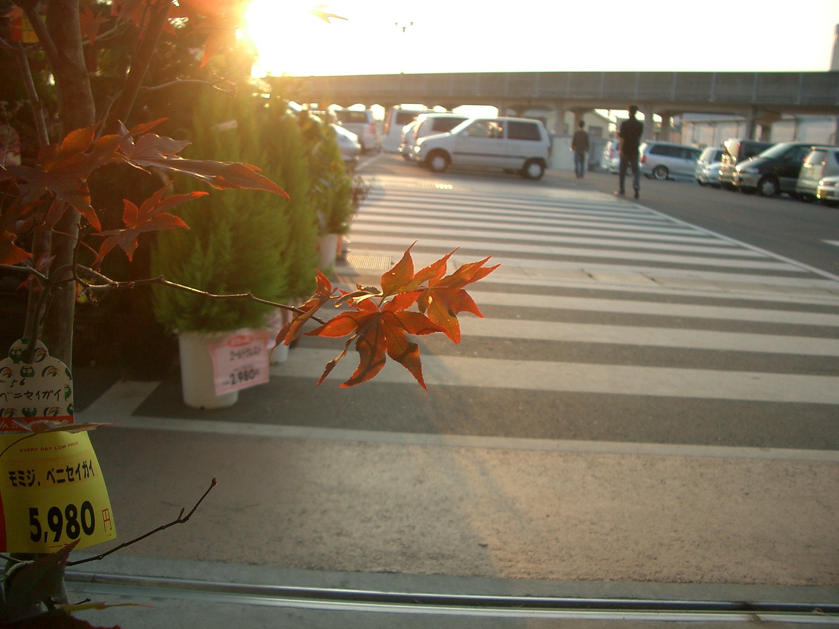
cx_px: 420
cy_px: 314
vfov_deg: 40.7
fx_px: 848
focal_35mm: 35
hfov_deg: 52.6
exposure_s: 1/320
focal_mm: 5.8
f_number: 2.6
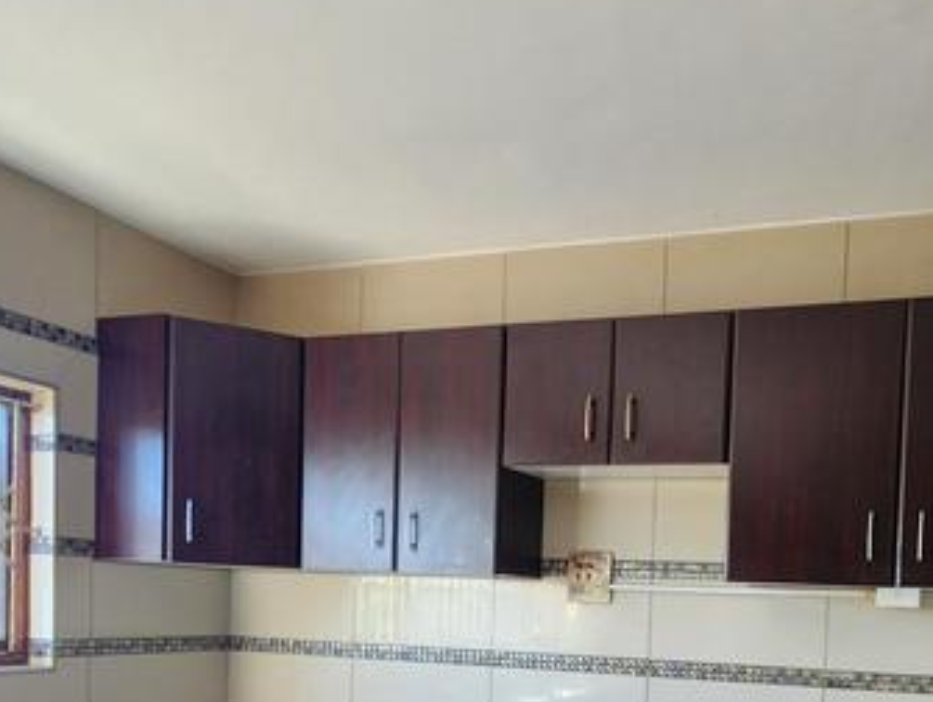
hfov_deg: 55.6
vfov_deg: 41.0
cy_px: 666
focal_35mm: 31
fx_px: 836
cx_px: 696
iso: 100
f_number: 2.2
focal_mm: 2.2
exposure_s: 1/50
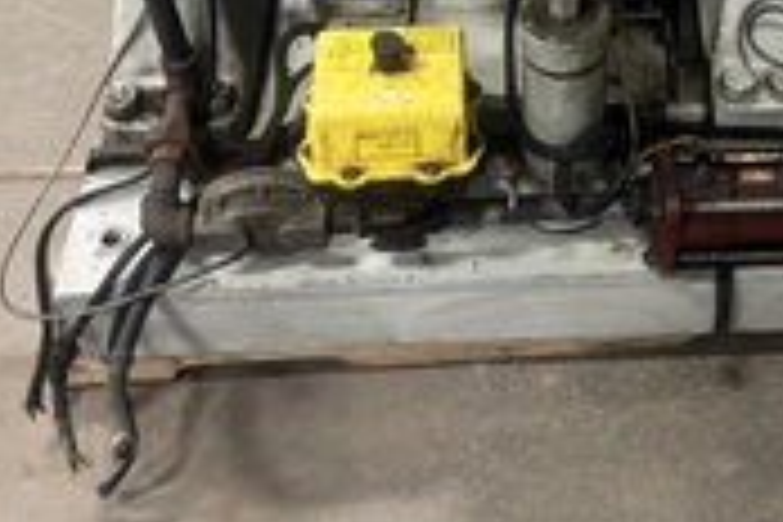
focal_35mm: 62
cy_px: -50
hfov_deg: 31.5
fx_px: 1348
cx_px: 639
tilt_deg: -43.2
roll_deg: -2.8
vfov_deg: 20.9
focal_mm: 5.96
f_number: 1.6
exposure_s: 1/60
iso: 400
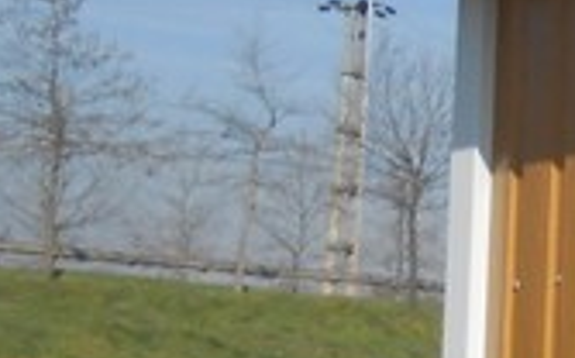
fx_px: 2066
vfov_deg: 9.8
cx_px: 1305
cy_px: 334
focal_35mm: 132
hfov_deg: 12.8
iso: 80
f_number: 3.5
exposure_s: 1/1000
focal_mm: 4.6
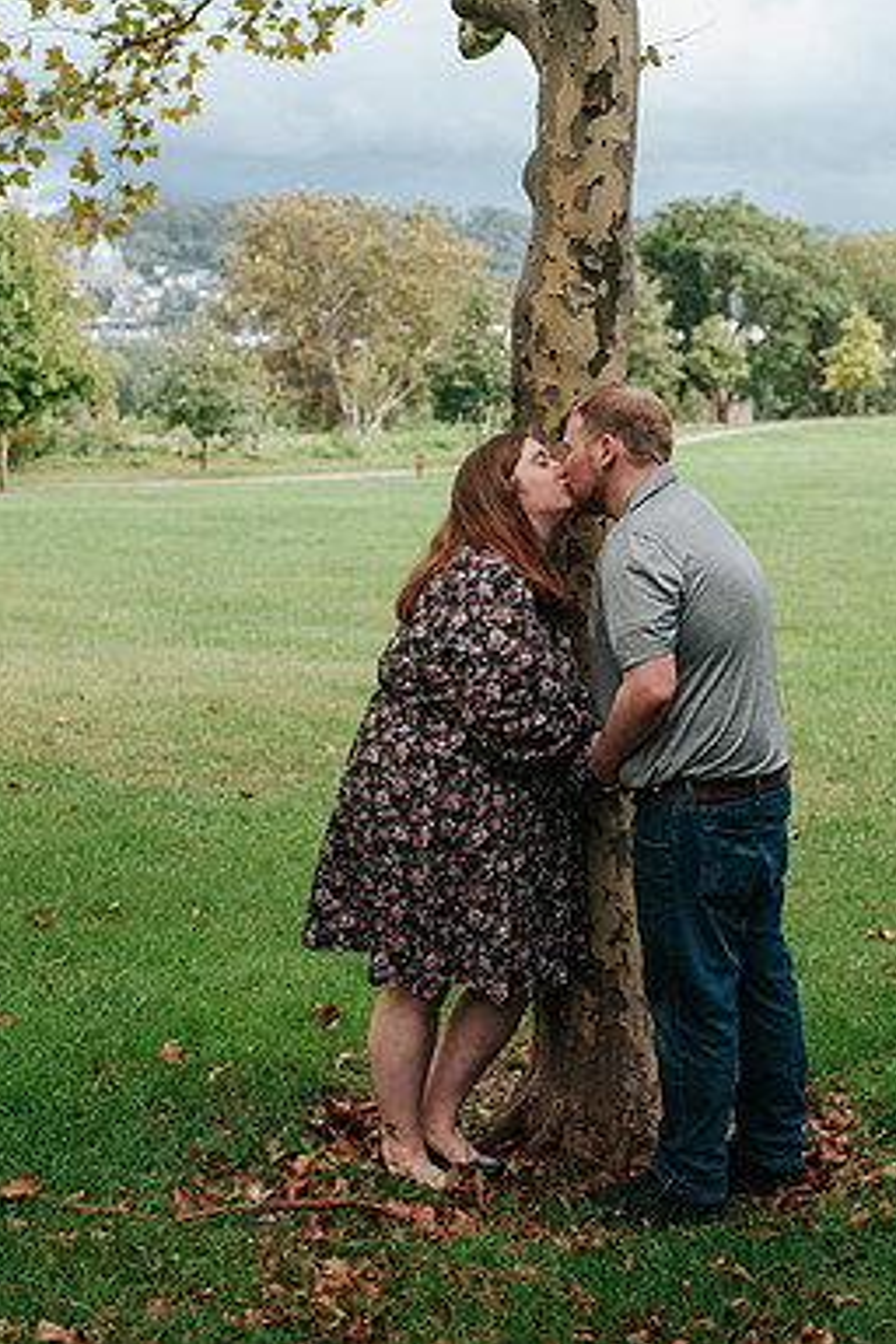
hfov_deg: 24.5
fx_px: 2053
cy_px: 651
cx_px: 623
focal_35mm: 55
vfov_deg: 36.2
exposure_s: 1/640
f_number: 3.2
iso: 720
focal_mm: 35
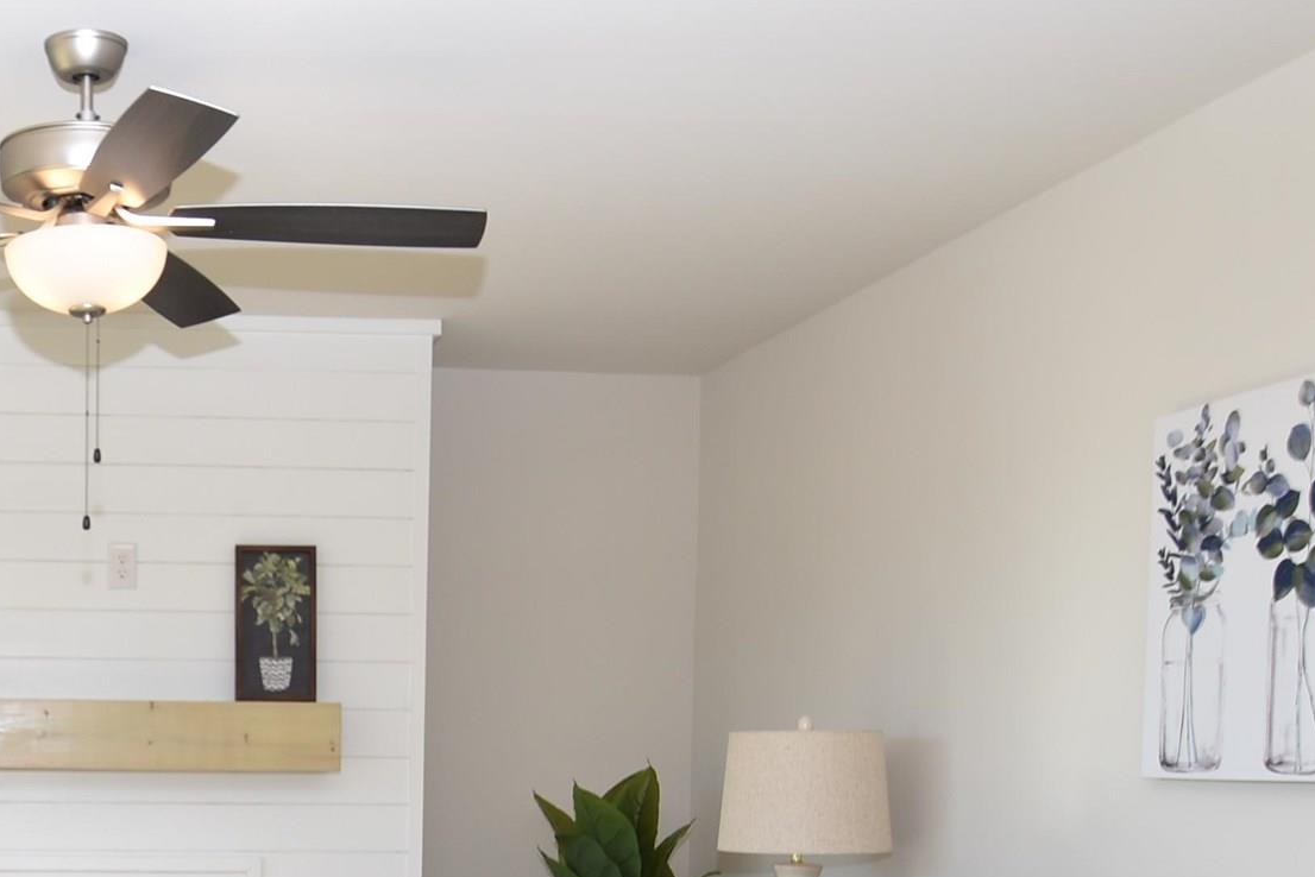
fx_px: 1827
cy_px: 810
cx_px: 168
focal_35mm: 50
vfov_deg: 26.0
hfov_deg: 37.4
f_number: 5.6
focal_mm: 12
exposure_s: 1/125
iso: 100
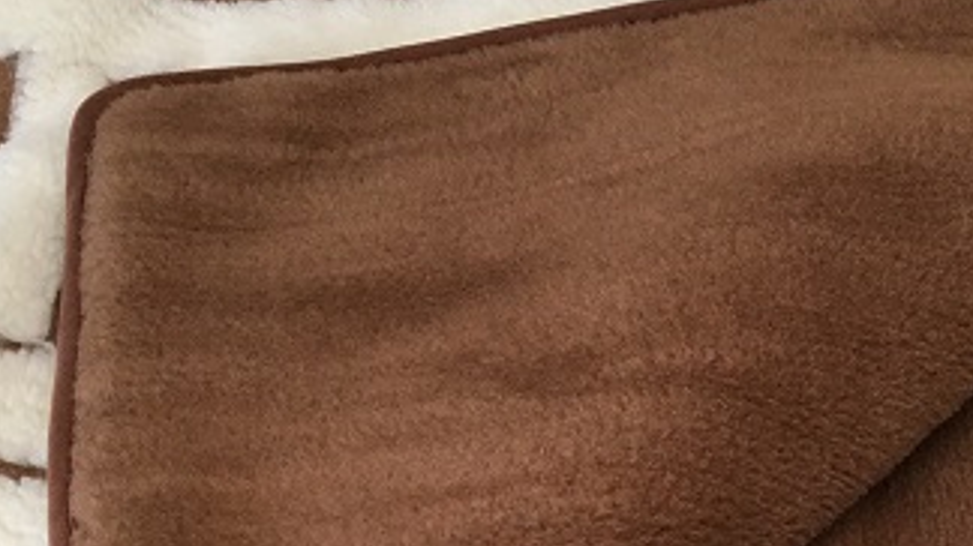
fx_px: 2012
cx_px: 613
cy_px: 630
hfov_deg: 27.1
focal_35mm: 78
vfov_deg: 15.0
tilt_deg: -46.8
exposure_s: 1/33
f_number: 2.2
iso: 50
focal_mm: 4.15
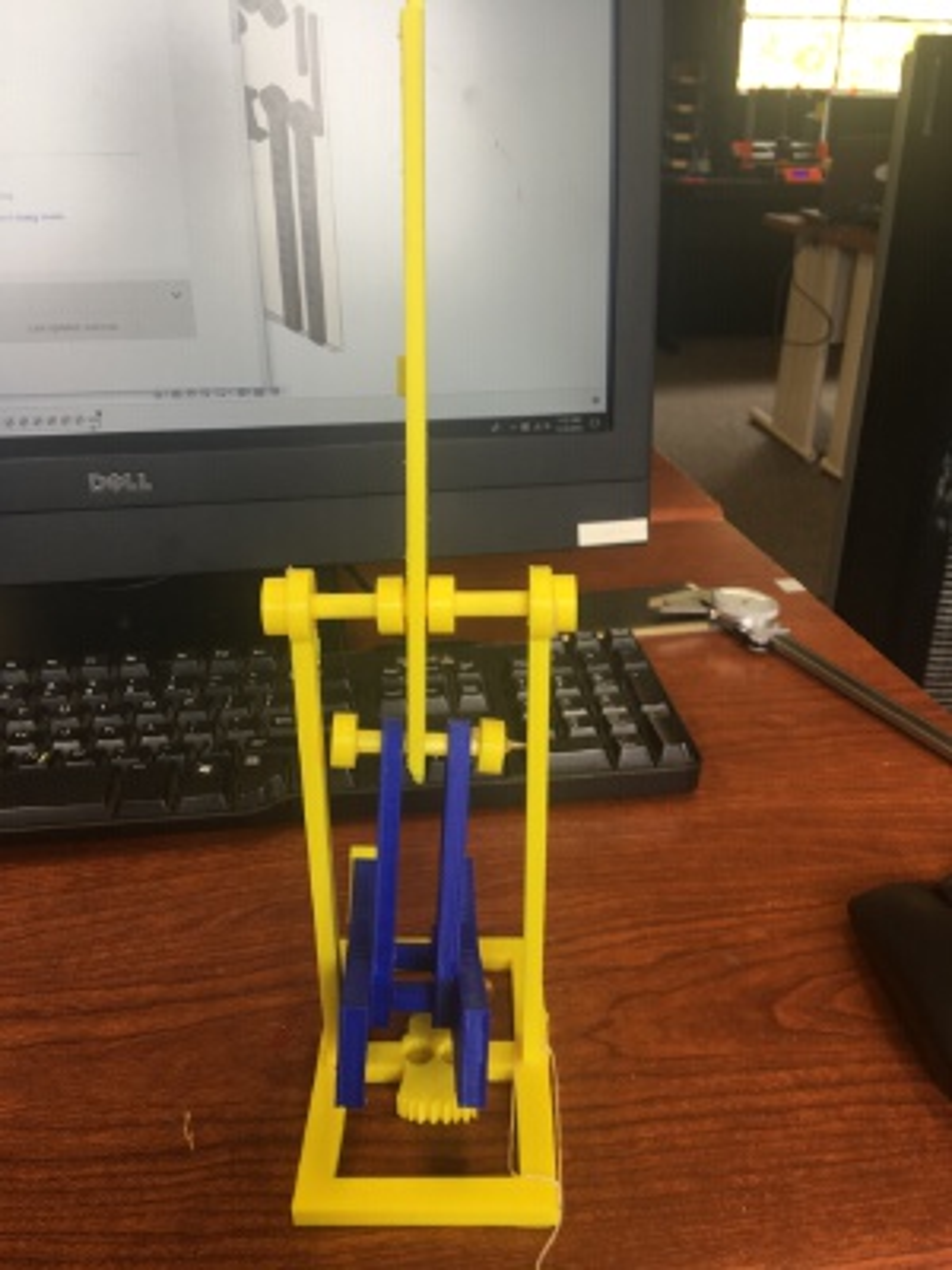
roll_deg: +1.2
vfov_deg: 61.7
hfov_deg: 48.2
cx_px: 476
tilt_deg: -25.1
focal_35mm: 29
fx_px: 1063
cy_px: 635
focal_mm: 4.15
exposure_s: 1/40
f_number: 2.2
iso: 25
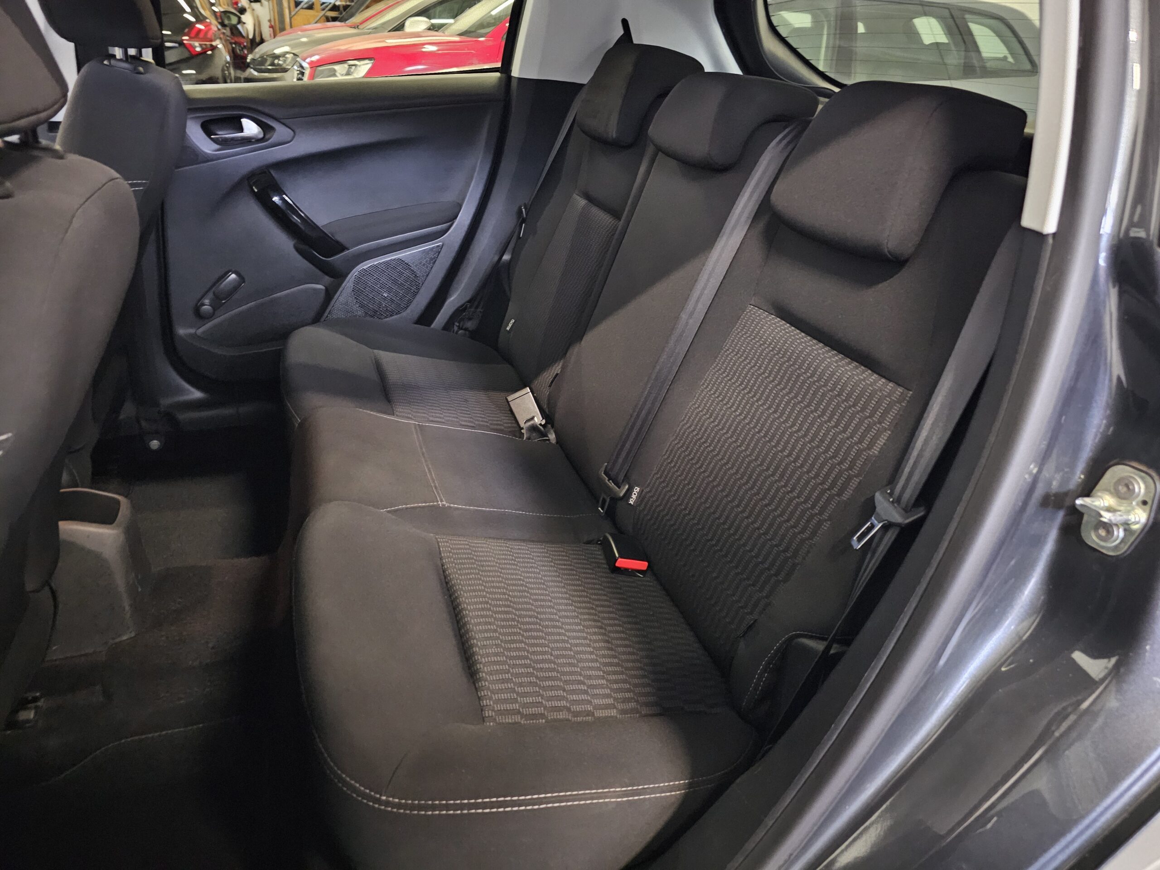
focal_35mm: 23
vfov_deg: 58.9
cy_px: 435
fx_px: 771
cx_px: 580
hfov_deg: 73.9
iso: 2500
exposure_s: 1/16.7
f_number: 1.7
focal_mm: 6.3
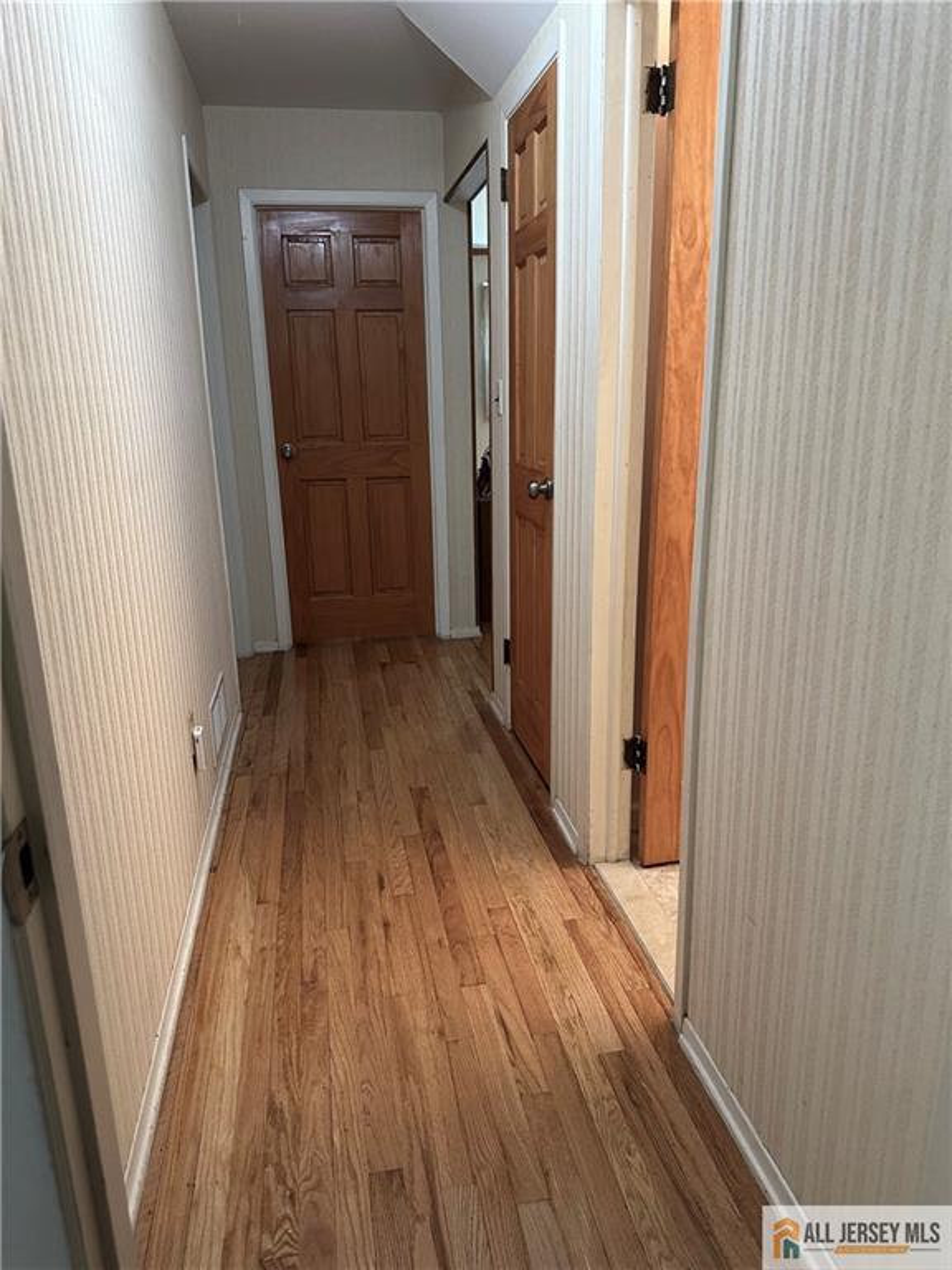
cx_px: 476
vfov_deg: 71.6
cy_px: 635
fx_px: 880
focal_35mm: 24
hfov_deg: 56.8
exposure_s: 1/60
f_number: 1.78
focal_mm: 6.86
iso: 400
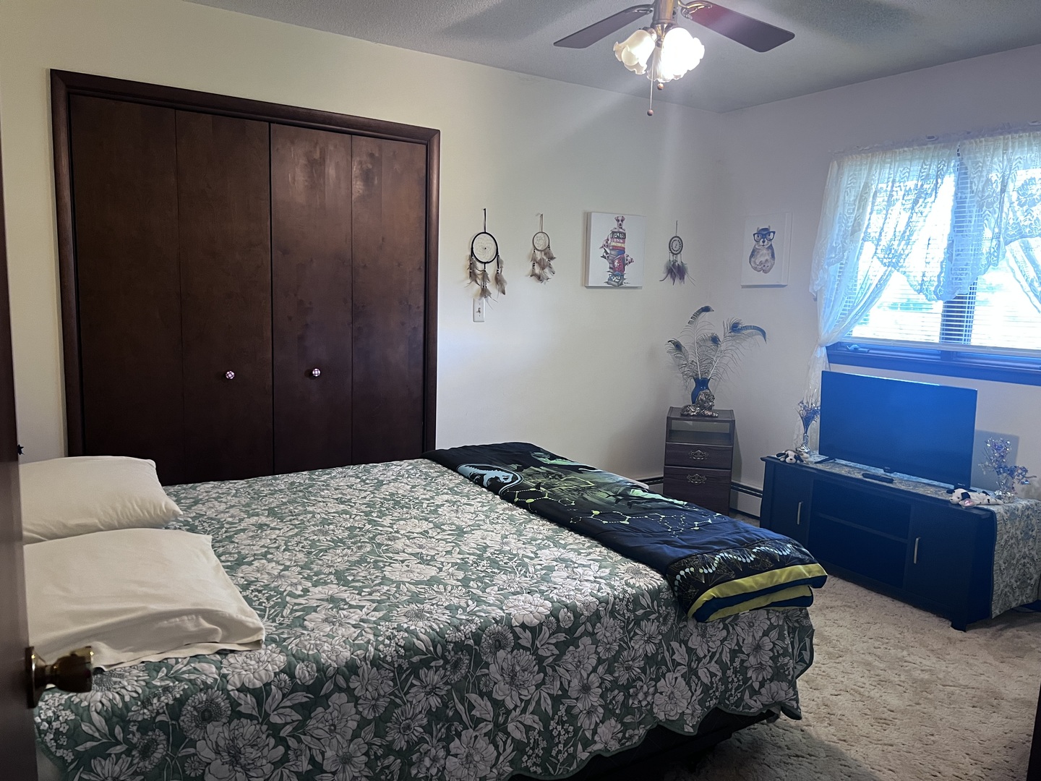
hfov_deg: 67.3
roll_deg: -1.9
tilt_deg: -8.0
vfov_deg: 53.1
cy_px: 390
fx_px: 782
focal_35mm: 26
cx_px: 520
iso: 320
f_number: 1.5
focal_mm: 5.7
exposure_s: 1/60
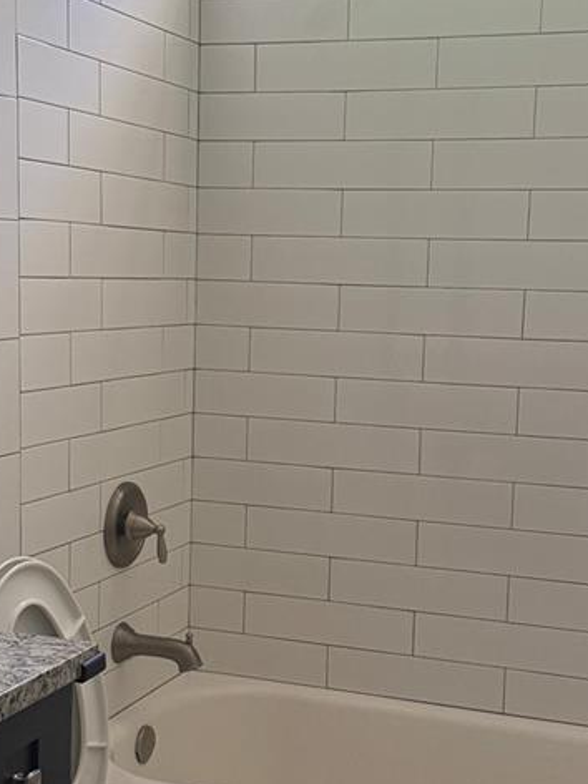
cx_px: 297
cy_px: 460
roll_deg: -1.8
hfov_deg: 24.0
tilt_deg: -7.6
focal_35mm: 61
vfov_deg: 31.6
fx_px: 1382
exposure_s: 1/60
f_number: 1.78
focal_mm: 6.76
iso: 320
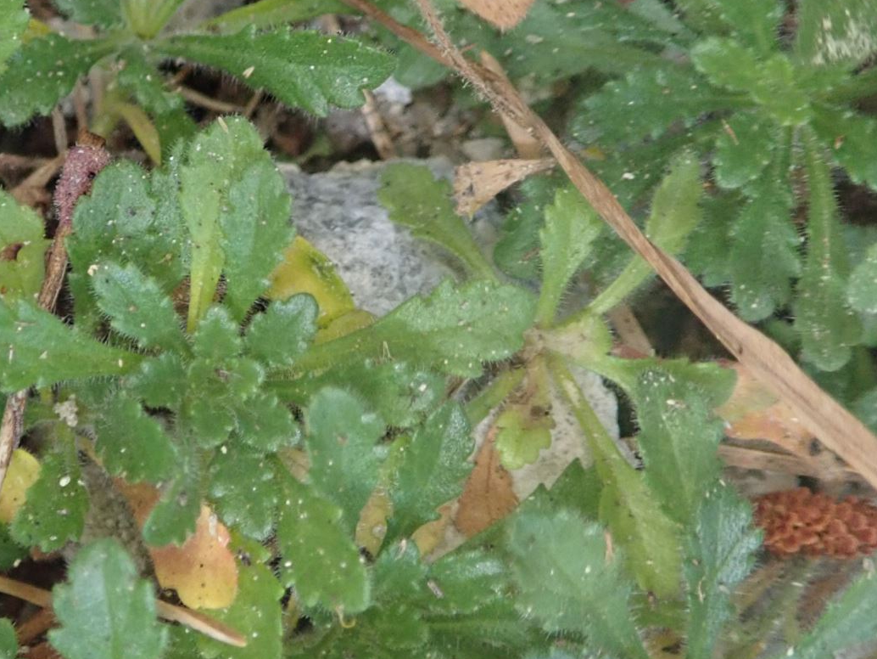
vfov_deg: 25.2
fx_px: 1470
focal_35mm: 58
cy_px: 381
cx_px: 153
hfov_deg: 32.2
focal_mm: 5.5
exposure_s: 1/50
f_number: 2.3
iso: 800
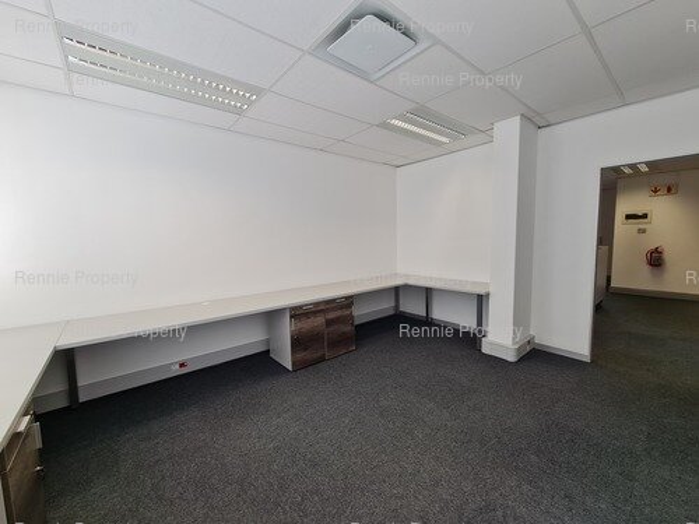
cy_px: 262
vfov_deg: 89.9
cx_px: 350
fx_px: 263
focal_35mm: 13
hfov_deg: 106.2
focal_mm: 2.2
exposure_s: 1/100
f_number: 2.2
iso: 80
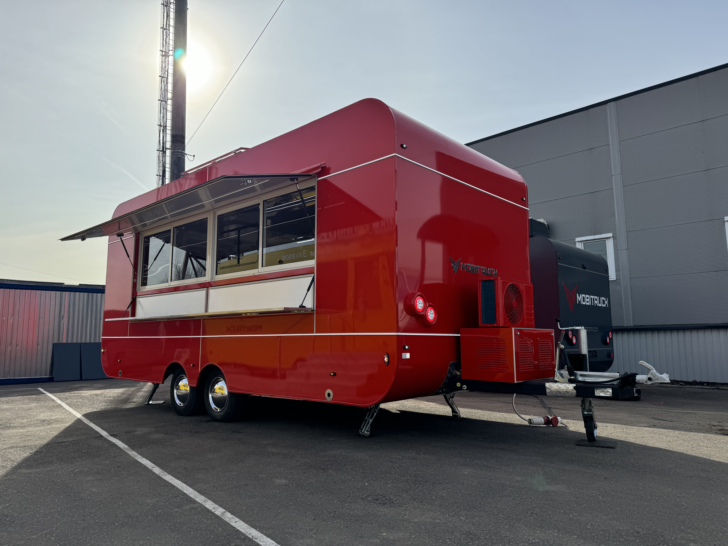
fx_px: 505
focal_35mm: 24
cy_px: 273
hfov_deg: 71.6
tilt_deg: +6.8
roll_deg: +1.7
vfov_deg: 56.8
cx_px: 364
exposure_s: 1/7092
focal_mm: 6.76
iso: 80
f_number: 1.78
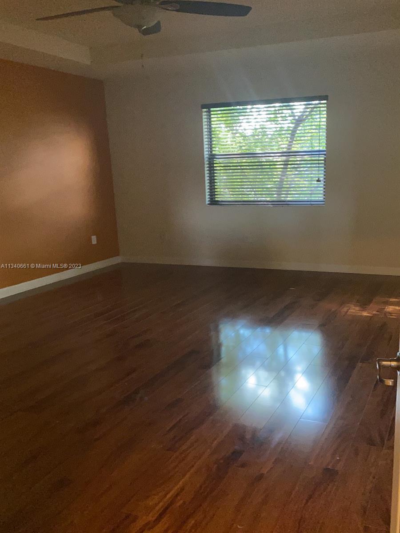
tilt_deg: -12.5
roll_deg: +2.1
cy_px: 266
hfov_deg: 46.8
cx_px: 200
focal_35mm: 30
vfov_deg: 60.0
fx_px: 462
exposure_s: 1/40
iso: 800
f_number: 1.8
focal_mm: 4.25
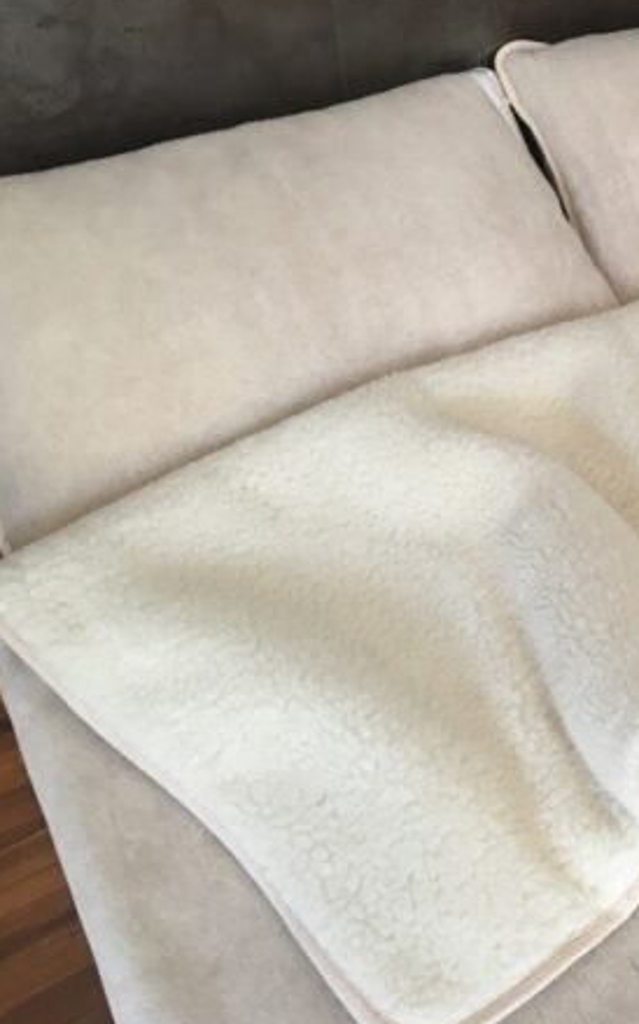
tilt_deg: -46.1
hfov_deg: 28.0
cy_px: 511
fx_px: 1171
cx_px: 693
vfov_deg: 47.2
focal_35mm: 42
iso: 80
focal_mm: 4.15
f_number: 2.2
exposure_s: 1/33
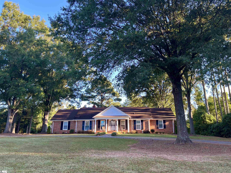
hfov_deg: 67.3
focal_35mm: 26
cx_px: 116
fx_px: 174
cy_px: 86
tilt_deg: +12.8
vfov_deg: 53.1
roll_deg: -0.5
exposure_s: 1/166
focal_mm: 5.1
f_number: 1.6
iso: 50
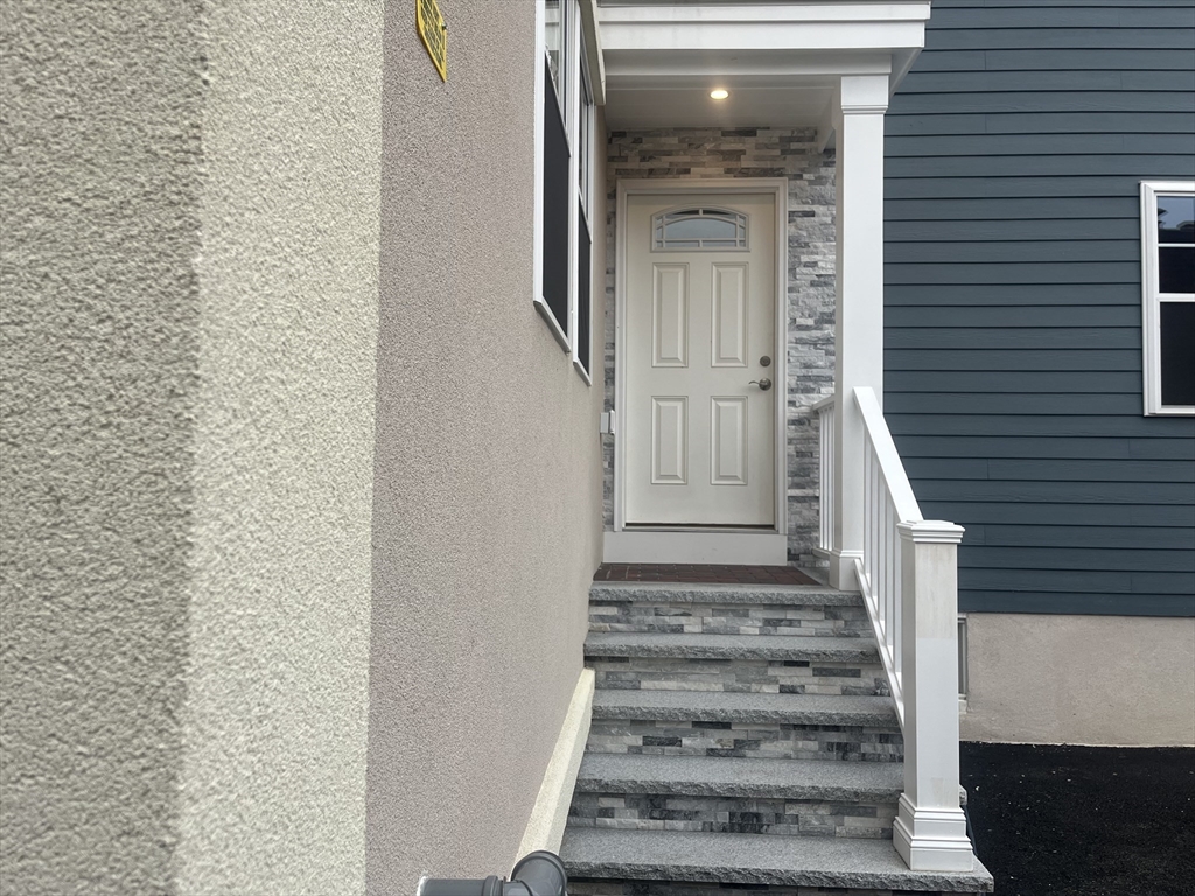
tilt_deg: +2.4
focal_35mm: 26
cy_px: 448
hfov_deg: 67.3
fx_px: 898
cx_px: 598
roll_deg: -0.9
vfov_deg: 53.1
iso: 50
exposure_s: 1/608
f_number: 1.6
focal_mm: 5.1
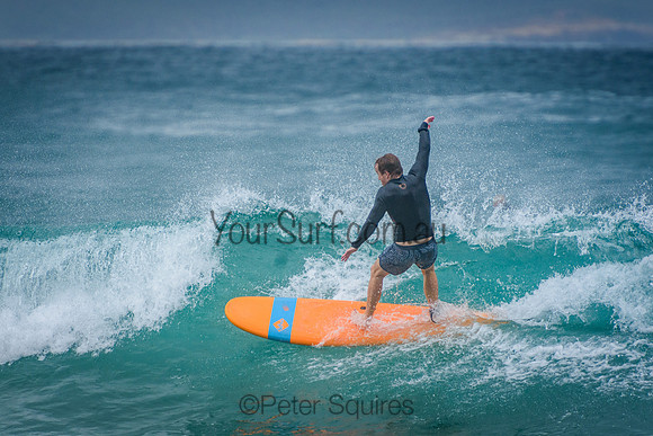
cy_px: 218
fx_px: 11226
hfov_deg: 3.3
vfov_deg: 2.2
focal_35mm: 619
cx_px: 326
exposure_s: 1/2000
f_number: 5.6
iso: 450
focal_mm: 400
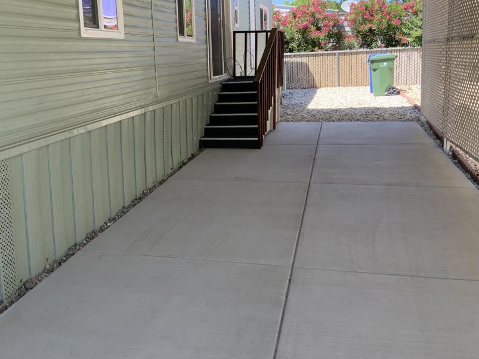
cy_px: 137
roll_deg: +2.9
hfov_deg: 50.0
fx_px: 512
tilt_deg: -9.6
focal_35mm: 37
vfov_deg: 38.4
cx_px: 210
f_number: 1.8
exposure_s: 1/344
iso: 16
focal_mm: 3
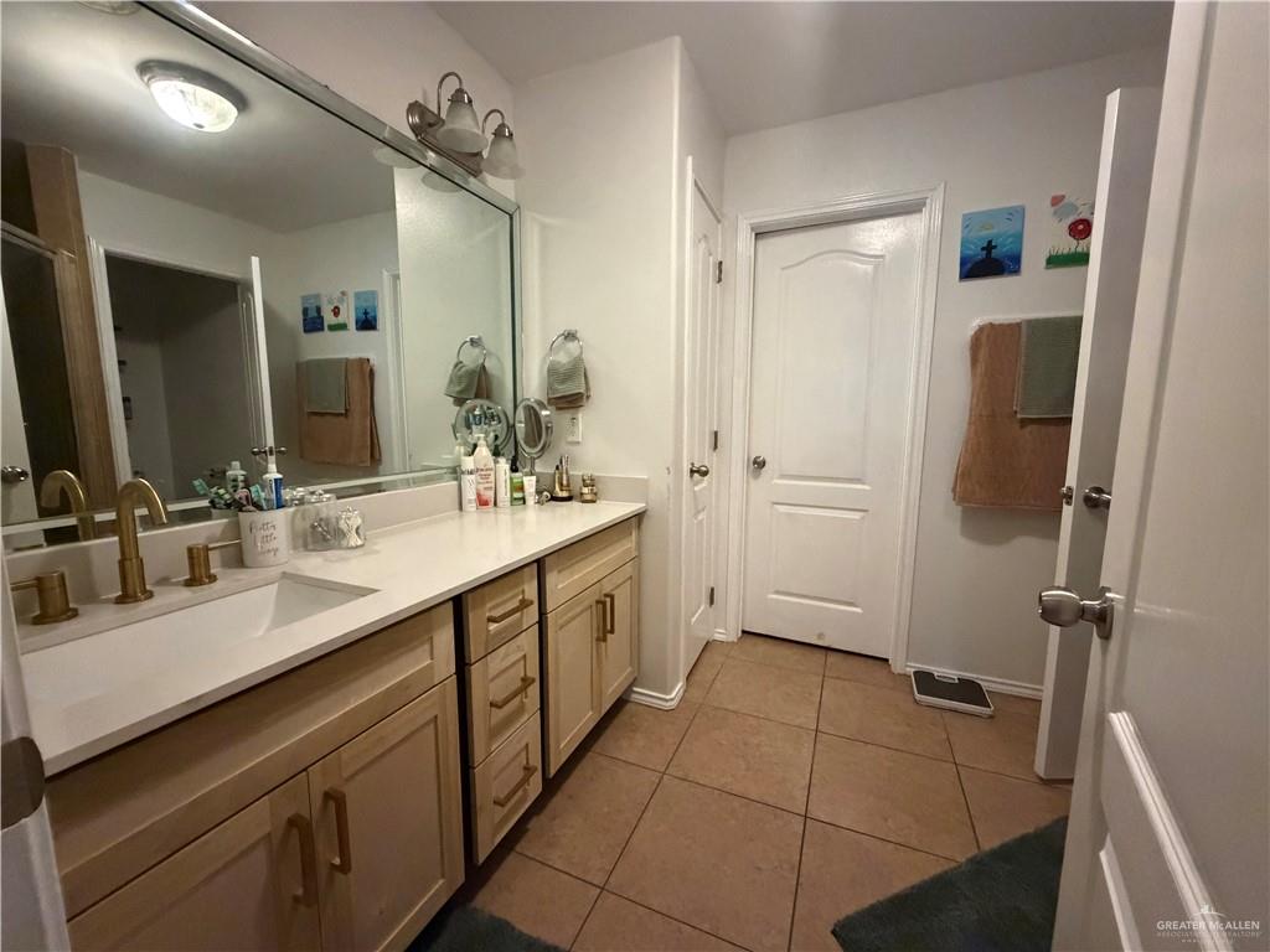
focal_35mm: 14
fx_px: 514
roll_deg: +0.1
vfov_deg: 85.7
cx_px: 635
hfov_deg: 102.1
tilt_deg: -6.7
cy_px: 476
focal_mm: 2.22
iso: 1250
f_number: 2.2
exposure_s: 1/60
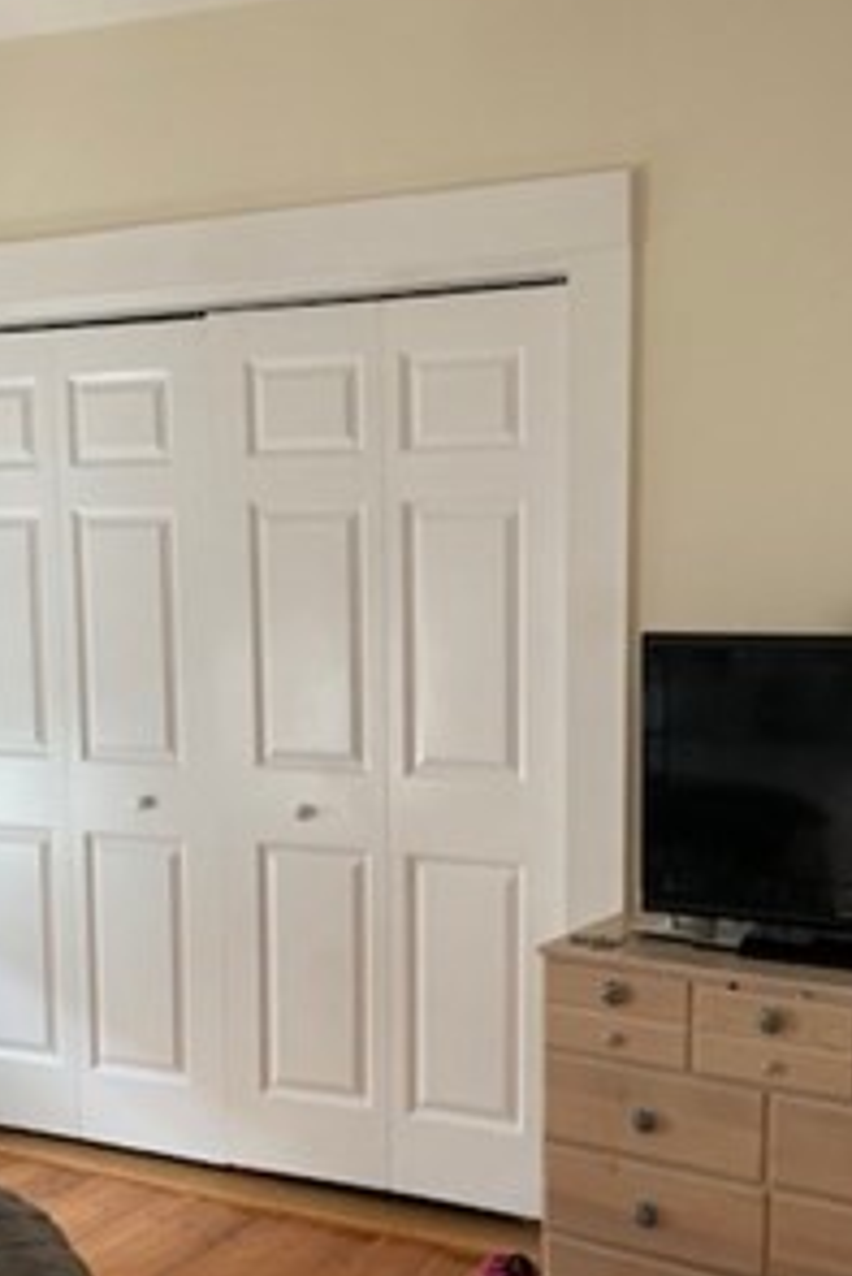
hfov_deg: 30.4
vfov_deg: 44.0
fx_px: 1560
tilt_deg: -4.4
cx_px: 536
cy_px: 830
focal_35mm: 44
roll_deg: +0.1
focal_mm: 4.25
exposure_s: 1/60
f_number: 1.8
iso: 320
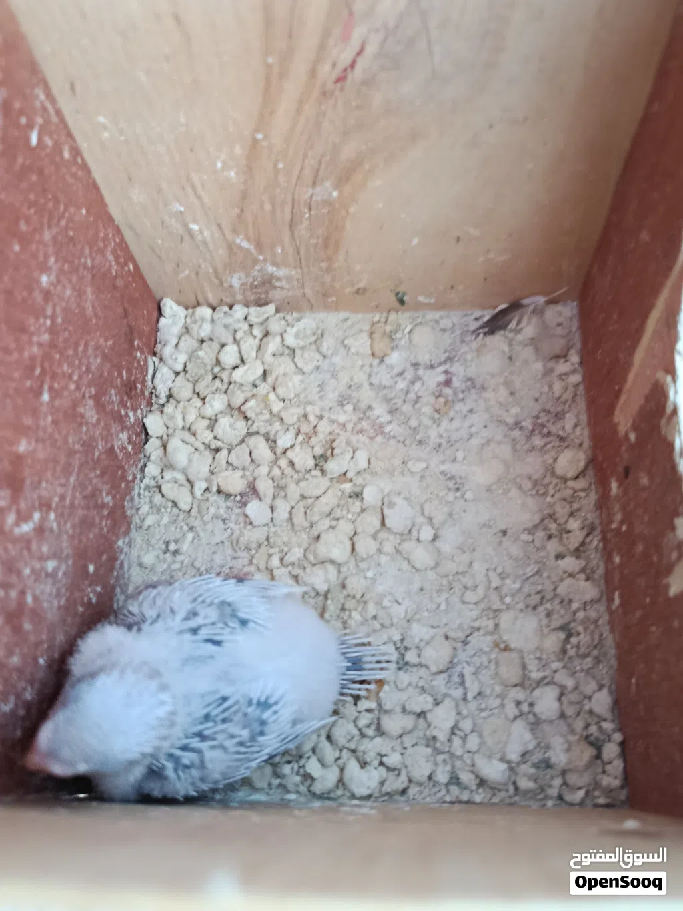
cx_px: 342
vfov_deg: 71.6
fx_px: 631
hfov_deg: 56.8
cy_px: 456
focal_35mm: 24
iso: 1217
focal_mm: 5.31
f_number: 1.7
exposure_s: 1/33.3
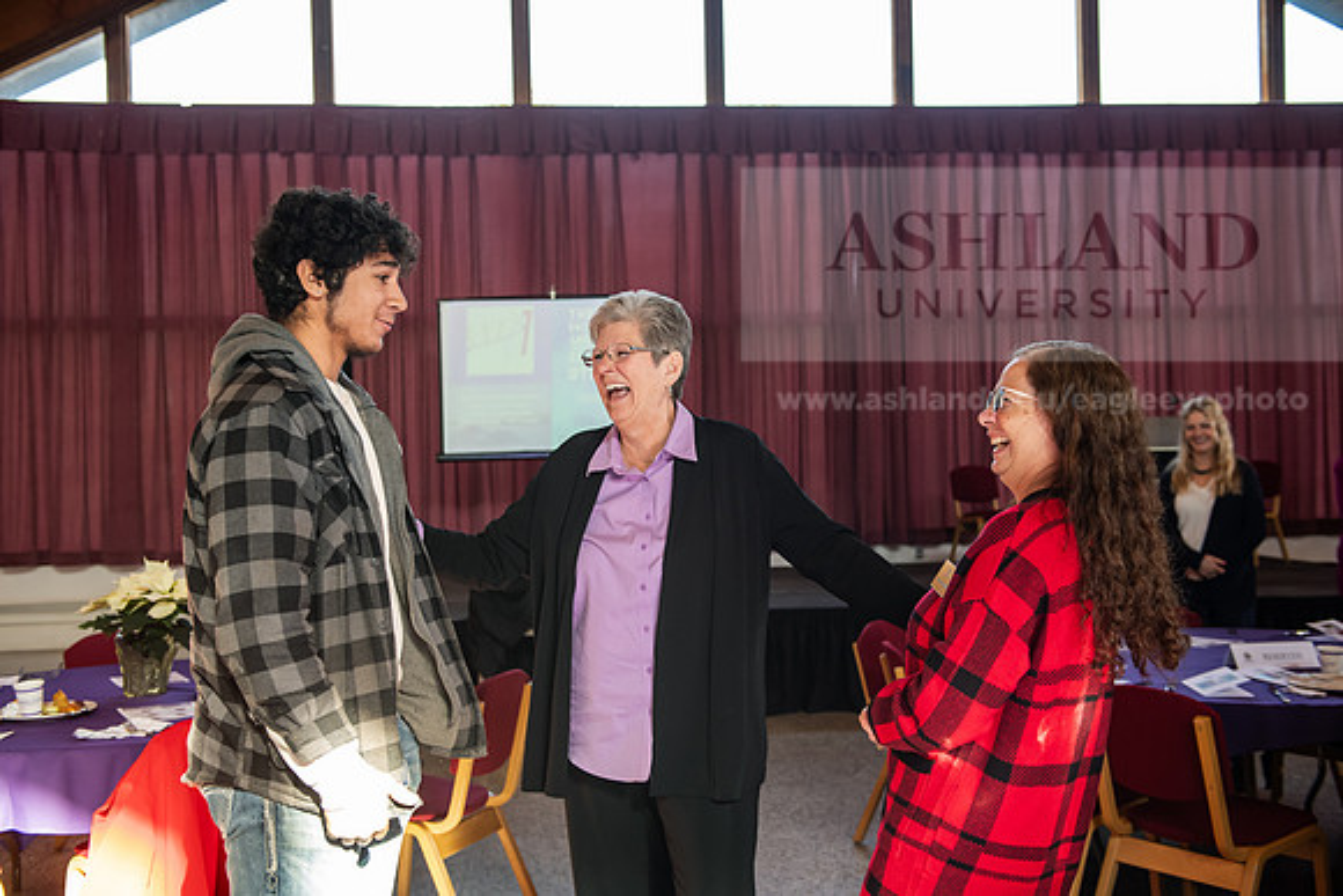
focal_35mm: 38
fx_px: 1418
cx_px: 672
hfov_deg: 50.7
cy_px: 448
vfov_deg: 35.1
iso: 1000
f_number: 3.5
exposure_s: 1/250
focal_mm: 38
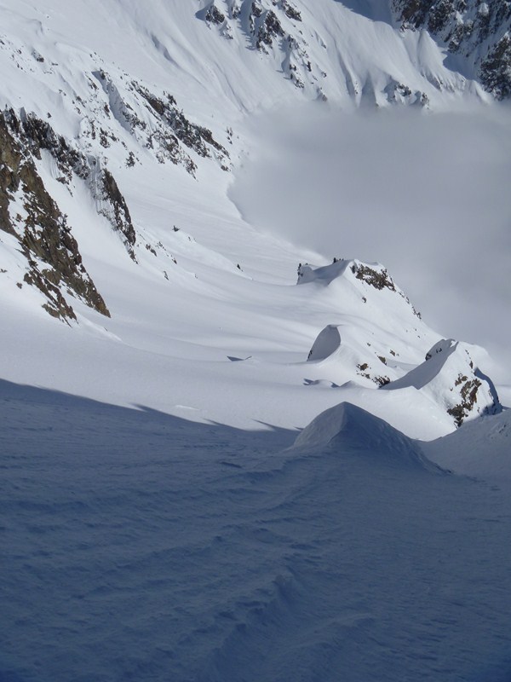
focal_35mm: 35
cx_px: 256
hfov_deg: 40.7
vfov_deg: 52.6
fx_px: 689
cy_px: 341
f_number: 5.6
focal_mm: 6.3
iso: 80
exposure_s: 1/1300
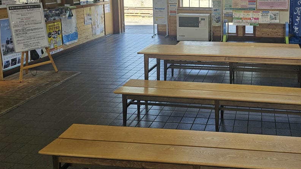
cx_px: 222
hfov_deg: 50.8
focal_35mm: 38
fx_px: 303
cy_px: 22
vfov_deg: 30.0
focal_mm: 6.3
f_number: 1.7
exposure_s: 1/207
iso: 64
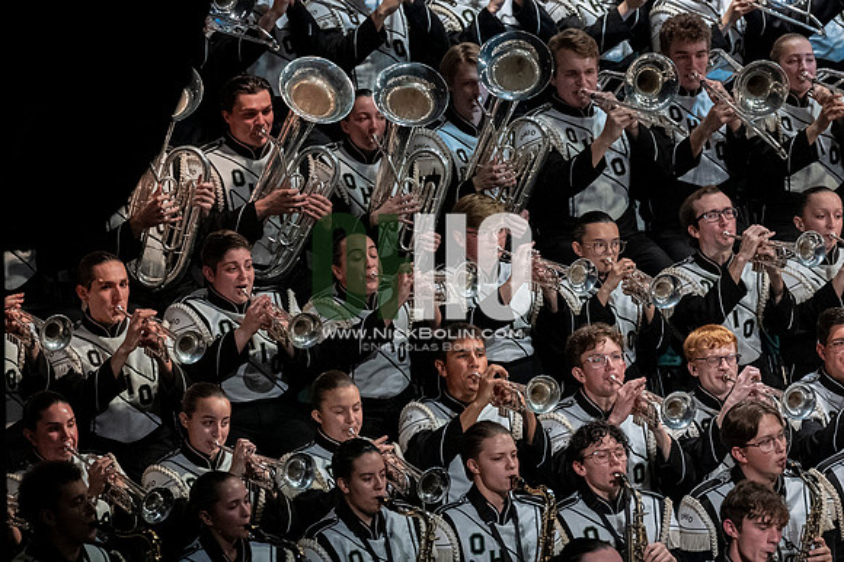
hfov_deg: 6.9
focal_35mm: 300
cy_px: 281
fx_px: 7029
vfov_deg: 4.6
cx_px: 422
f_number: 4
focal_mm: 200
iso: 3200
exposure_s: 1/500
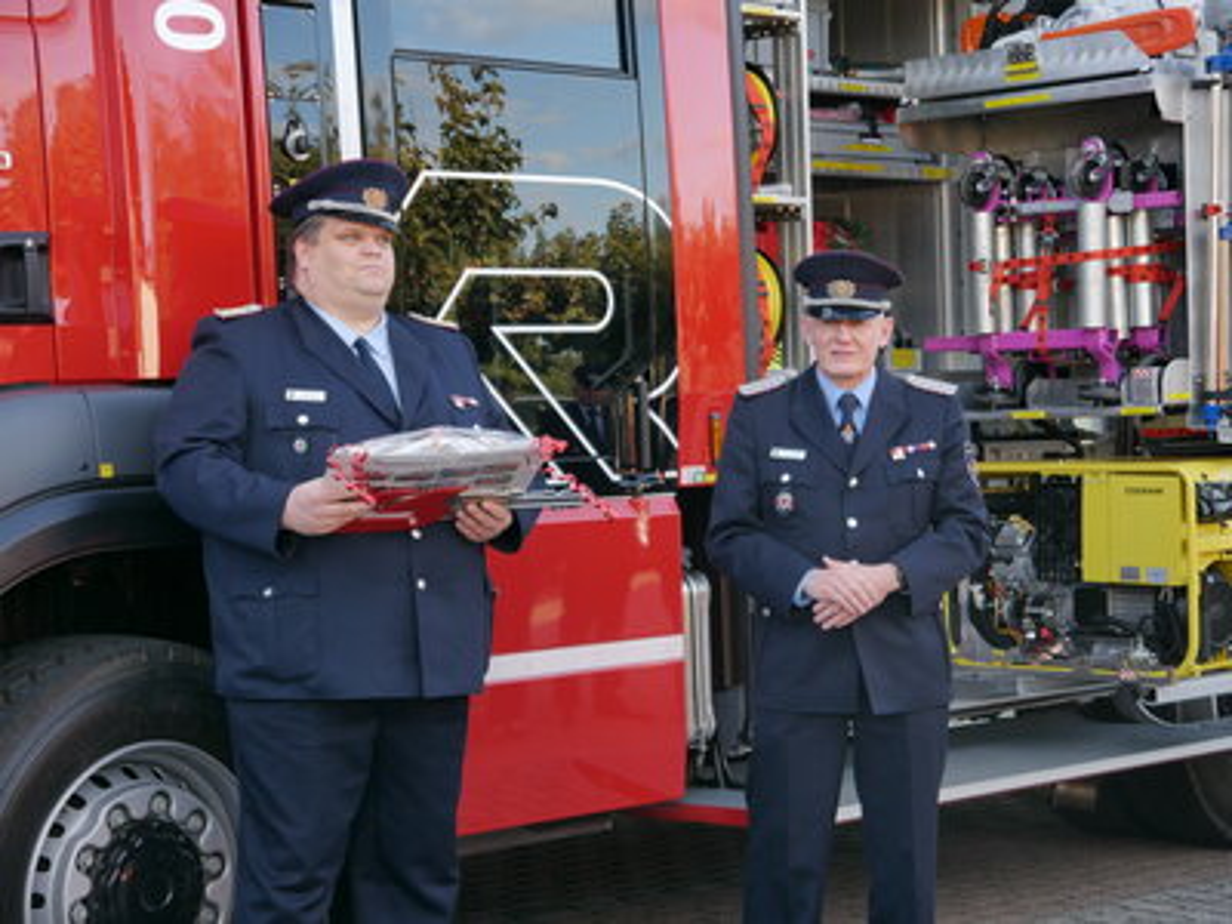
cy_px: 462
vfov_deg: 17.6
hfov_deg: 23.3
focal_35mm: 84
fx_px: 2990
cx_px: 616
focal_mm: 42
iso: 250
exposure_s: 1/100
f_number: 5.6
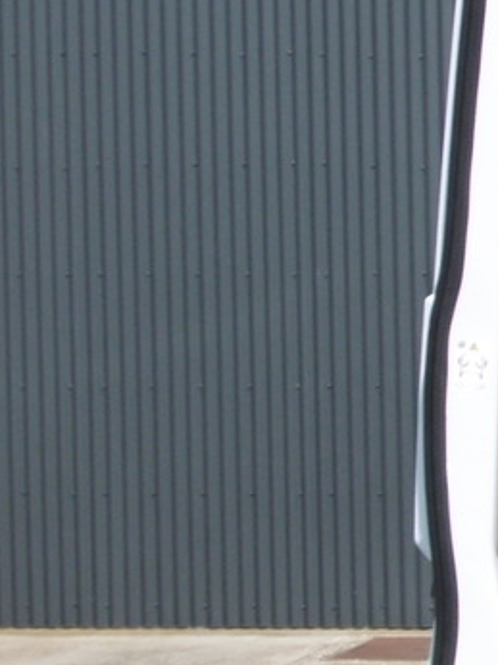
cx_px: 1111
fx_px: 2132
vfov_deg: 17.7
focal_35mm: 111
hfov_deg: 11.5
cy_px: 375
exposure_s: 1/200
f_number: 8.8
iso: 100
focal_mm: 5.8
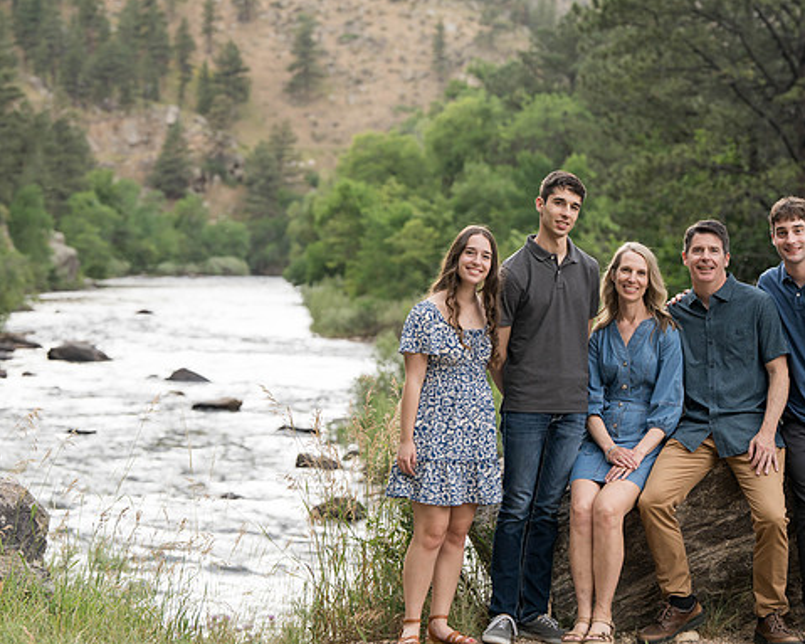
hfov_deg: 16.4
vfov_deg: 13.2
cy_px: 322
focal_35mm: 117
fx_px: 2787
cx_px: 460
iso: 800
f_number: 4.5
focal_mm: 103
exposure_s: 1/160
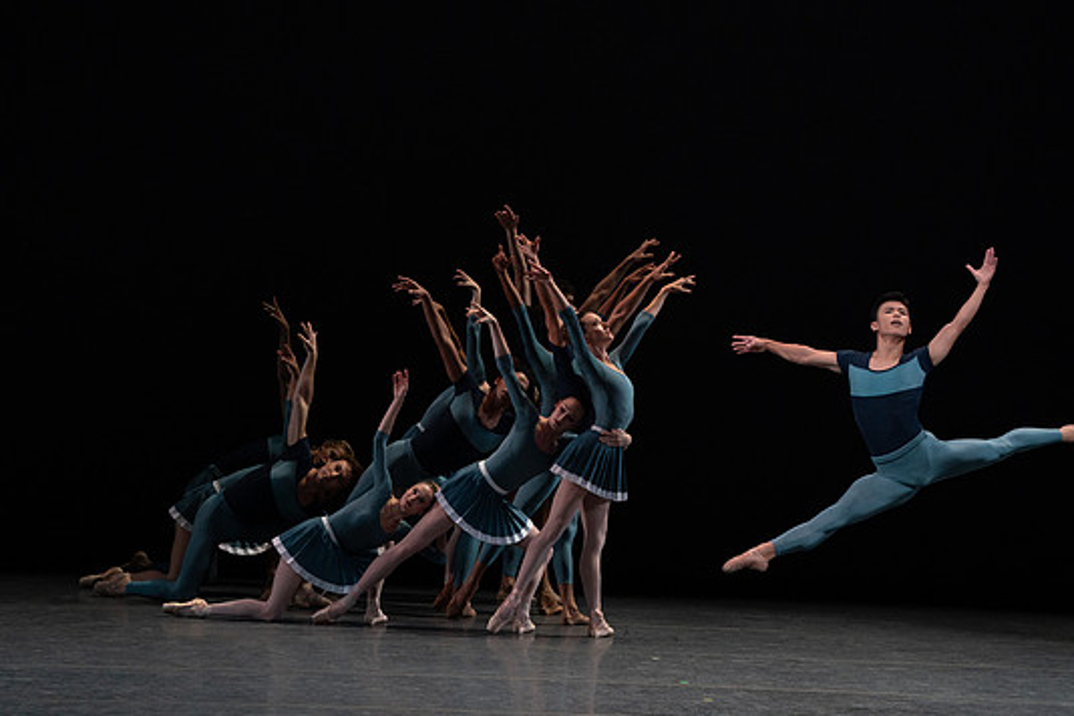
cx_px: 567
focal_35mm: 275
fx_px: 8204
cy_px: 357
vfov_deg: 5.0
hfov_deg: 7.5
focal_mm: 253
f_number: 7.1
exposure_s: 1/400
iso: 5000
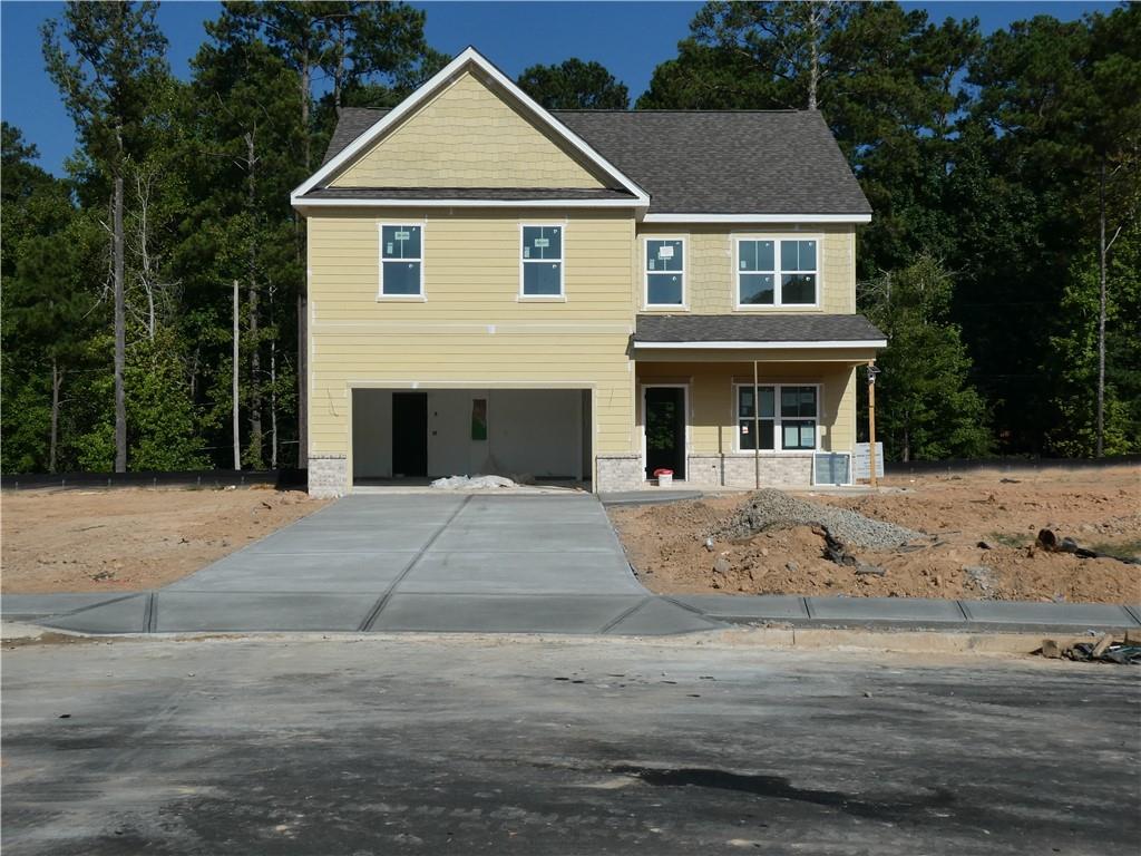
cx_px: 570
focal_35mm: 37
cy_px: 428
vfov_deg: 38.7
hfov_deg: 50.1
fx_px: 1220
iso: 80
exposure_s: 1/800
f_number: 5.6
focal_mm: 6.7
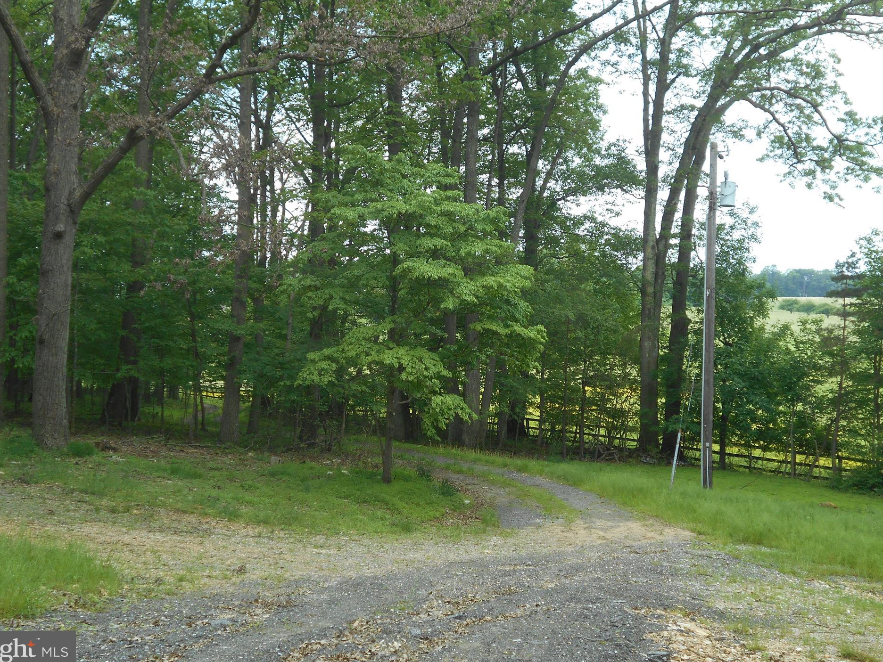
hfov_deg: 40.4
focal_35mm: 47
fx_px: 1199
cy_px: 308
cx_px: 441
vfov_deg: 30.9
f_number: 4.2
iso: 80
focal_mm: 7.7
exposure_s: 1/160
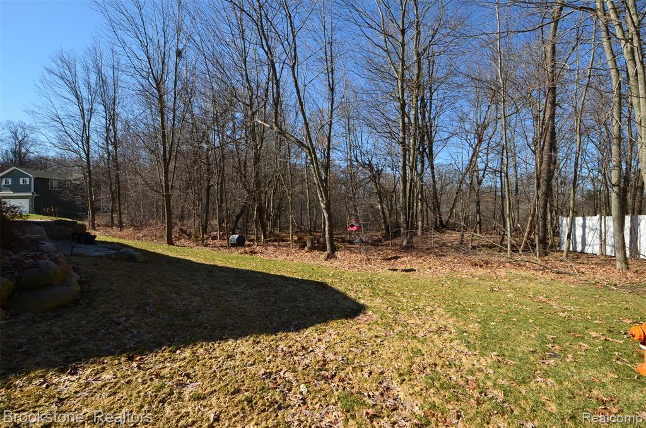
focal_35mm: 15
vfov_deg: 77.1
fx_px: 269
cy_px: 214
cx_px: 323
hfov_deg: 100.5
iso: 160
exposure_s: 1/125
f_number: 11
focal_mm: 10
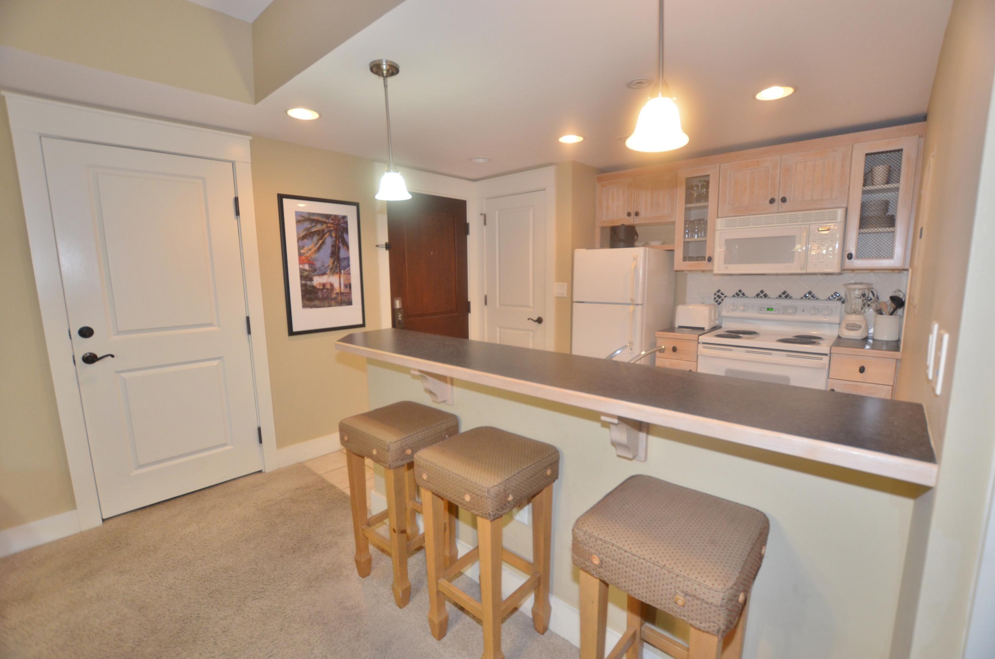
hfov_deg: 92.6
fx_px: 476
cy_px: 330
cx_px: 498
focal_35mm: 17
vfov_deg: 69.4
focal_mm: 11.5
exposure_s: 1/60
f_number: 4
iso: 560
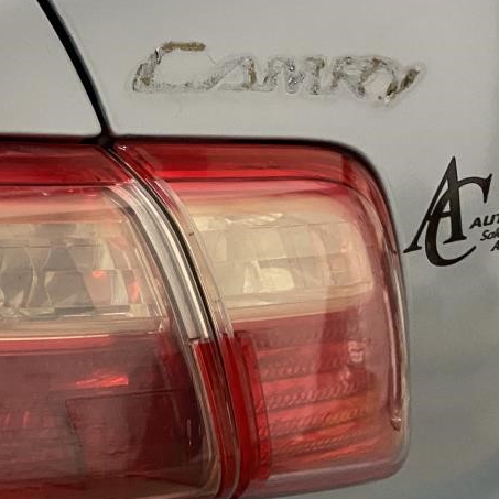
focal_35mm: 65
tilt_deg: -28.5
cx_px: -145
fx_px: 1060
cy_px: 373
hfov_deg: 23.5
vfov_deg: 26.2
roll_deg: -6.2
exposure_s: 1/60
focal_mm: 4.25
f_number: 1.8
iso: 320
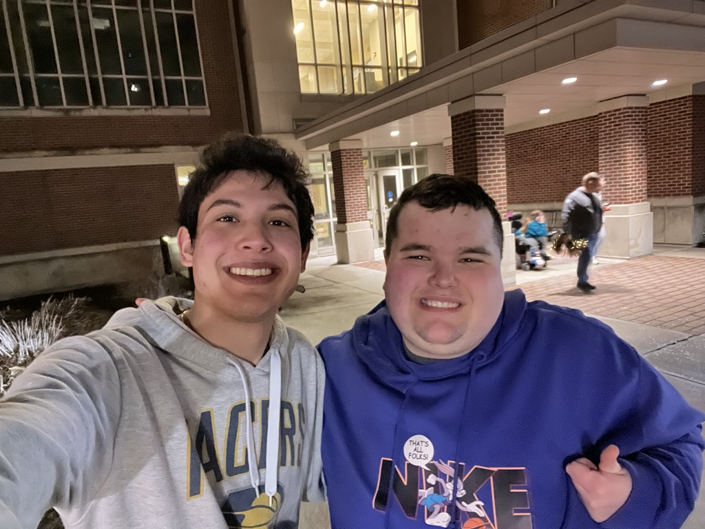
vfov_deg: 58.9
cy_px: 264
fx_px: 468
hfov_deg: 73.9
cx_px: 352
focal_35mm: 23
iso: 1600
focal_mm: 2.71
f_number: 2.2
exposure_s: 1/15
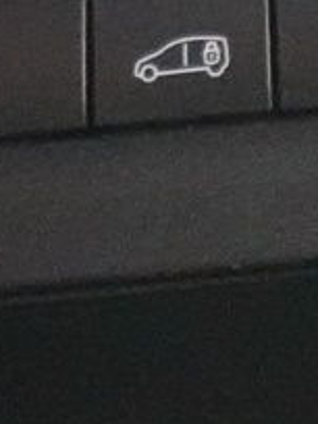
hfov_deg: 9.1
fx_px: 1874
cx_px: 638
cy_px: -441
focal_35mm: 153
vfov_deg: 11.5
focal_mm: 7.6
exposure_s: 1/40
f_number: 2
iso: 6400
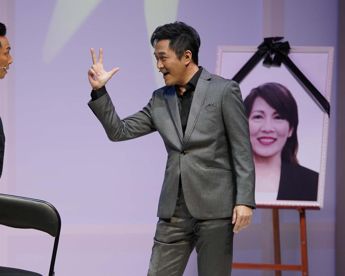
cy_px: 158
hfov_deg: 5.4
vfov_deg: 4.3
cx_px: 114
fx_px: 3667
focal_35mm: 359
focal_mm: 234
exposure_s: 1/125
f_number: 2.8
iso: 640
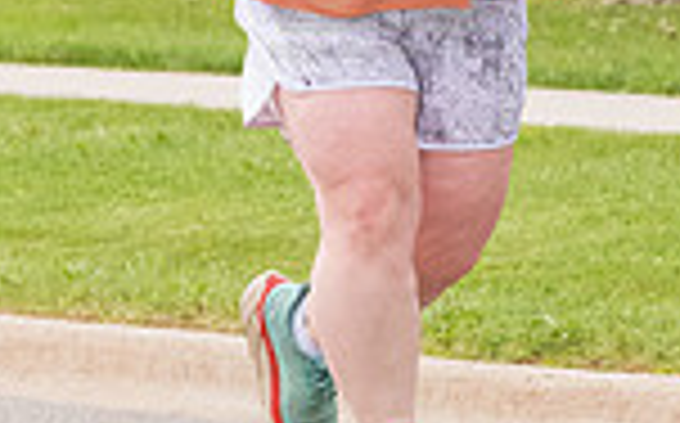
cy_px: -63
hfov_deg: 3.6
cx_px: 376
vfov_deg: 2.2
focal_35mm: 592
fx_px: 10959
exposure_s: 1/1600
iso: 4000
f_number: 7.1
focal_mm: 130
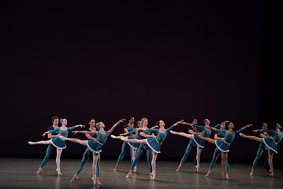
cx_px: 142
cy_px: 94
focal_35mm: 158
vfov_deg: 8.7
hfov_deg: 13.0
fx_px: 1242
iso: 5000
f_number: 9
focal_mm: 158
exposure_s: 1/400
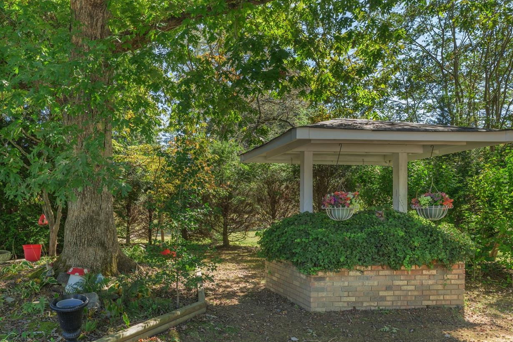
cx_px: 160
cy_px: 214
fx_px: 356
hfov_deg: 68.9
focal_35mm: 25
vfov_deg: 50.7
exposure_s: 1/50
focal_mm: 15
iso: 320
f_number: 8
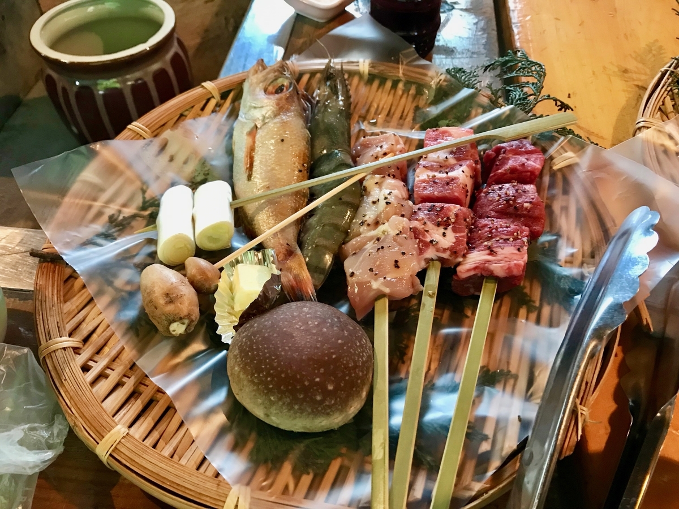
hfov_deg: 63.4
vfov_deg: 49.7
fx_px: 549
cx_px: 340
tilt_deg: -50.2
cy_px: 254
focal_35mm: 28
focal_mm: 3.99
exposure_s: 1/9
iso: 100
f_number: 1.8
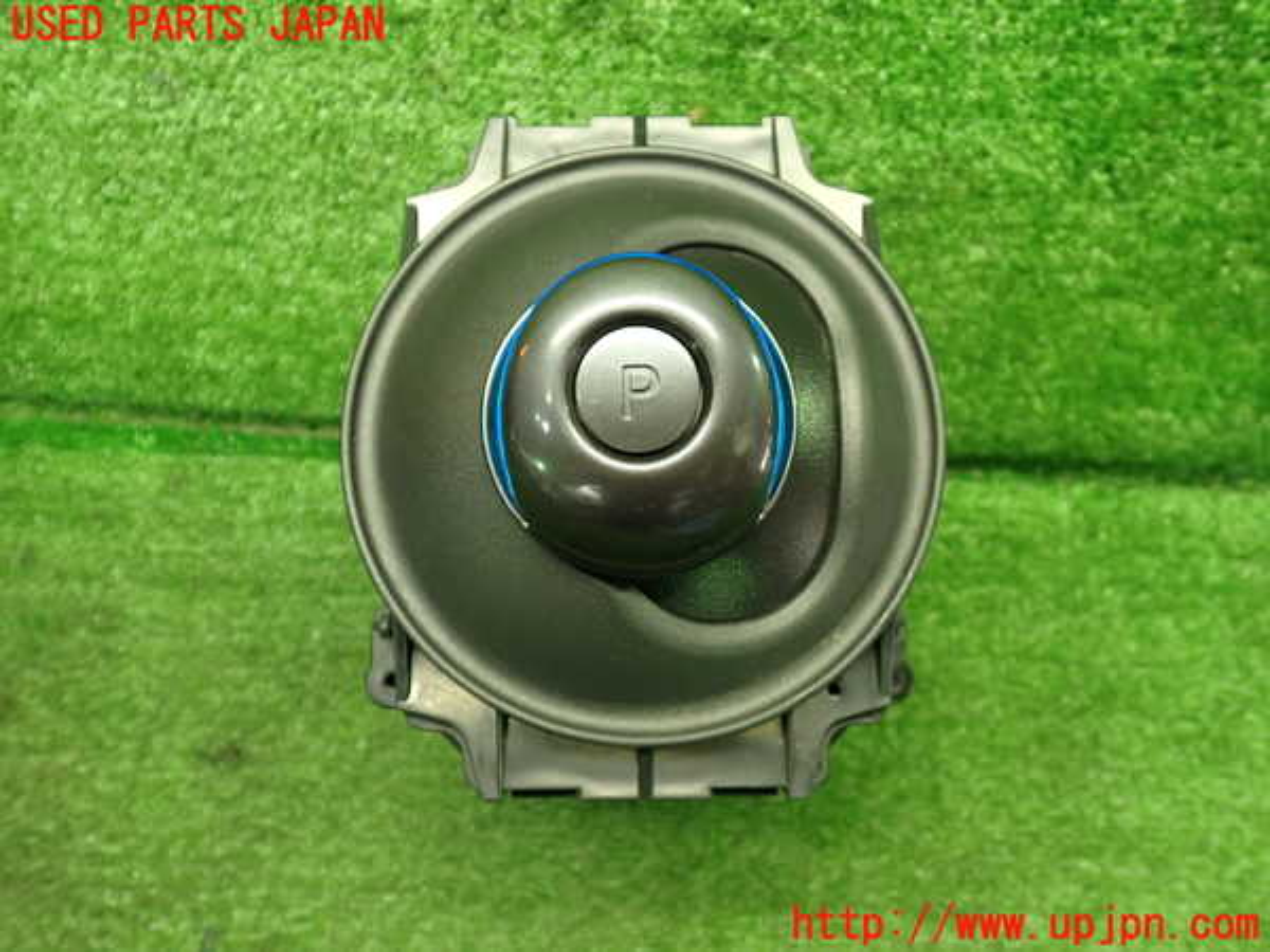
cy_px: 476
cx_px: 635
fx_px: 1101
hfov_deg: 60.0
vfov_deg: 46.8
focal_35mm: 30
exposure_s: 1/30
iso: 320
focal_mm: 5.4
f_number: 2.3
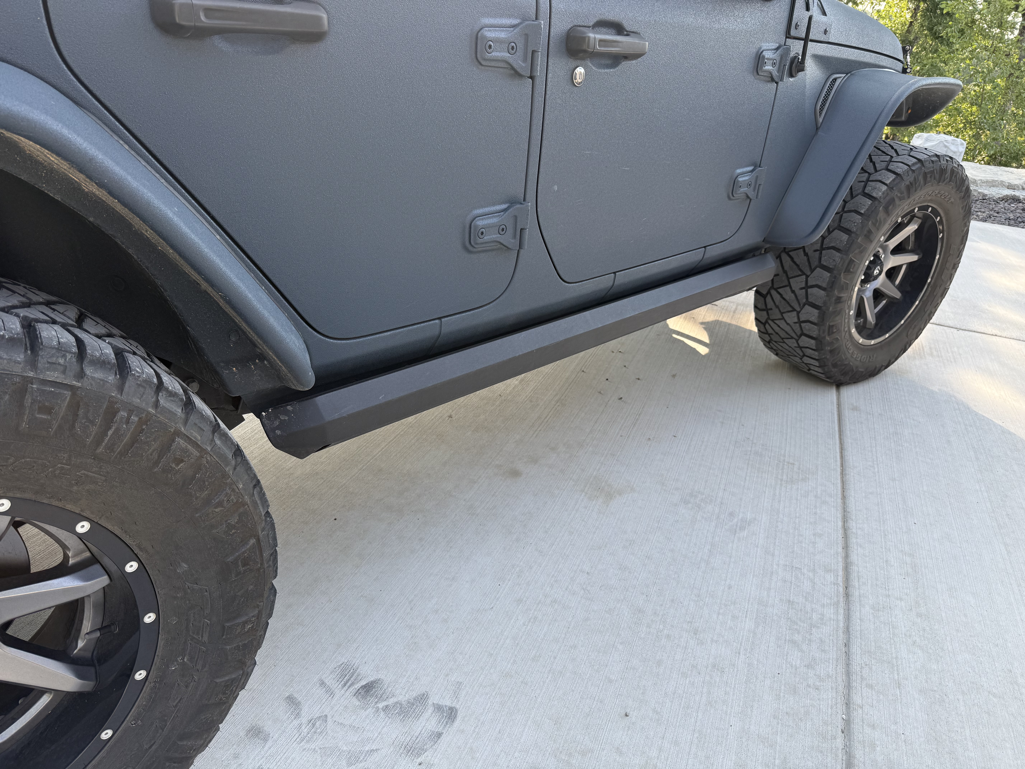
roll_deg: -7.0
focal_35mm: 24
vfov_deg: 56.8
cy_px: 384
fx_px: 711
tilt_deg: -28.9
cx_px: 512
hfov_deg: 71.6
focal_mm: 6.76
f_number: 1.78
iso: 80
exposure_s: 1/517
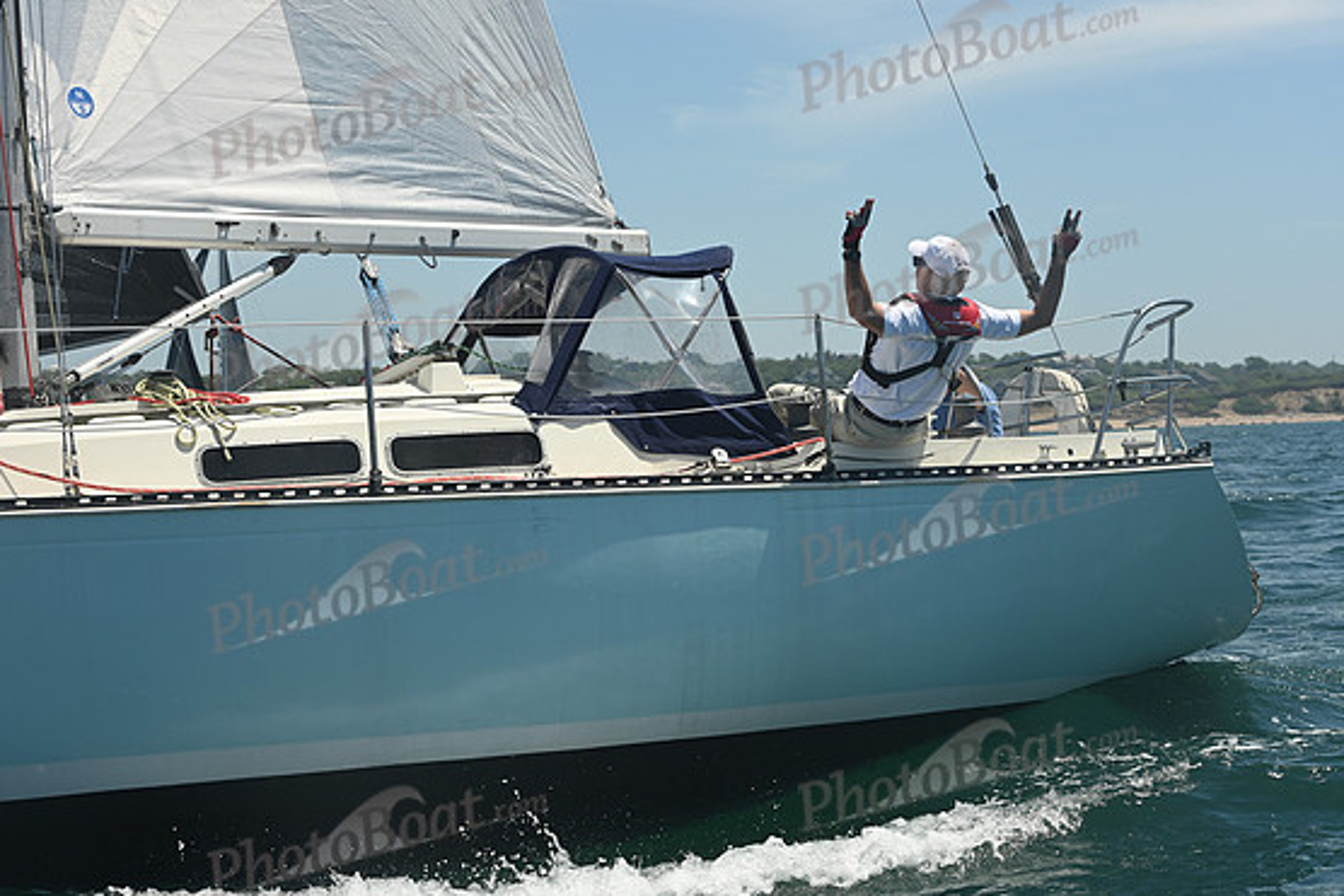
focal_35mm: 73
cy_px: 431
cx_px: 674
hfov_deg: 27.7
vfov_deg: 18.7
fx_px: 2726
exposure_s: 1/1000
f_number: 9
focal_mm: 70
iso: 320
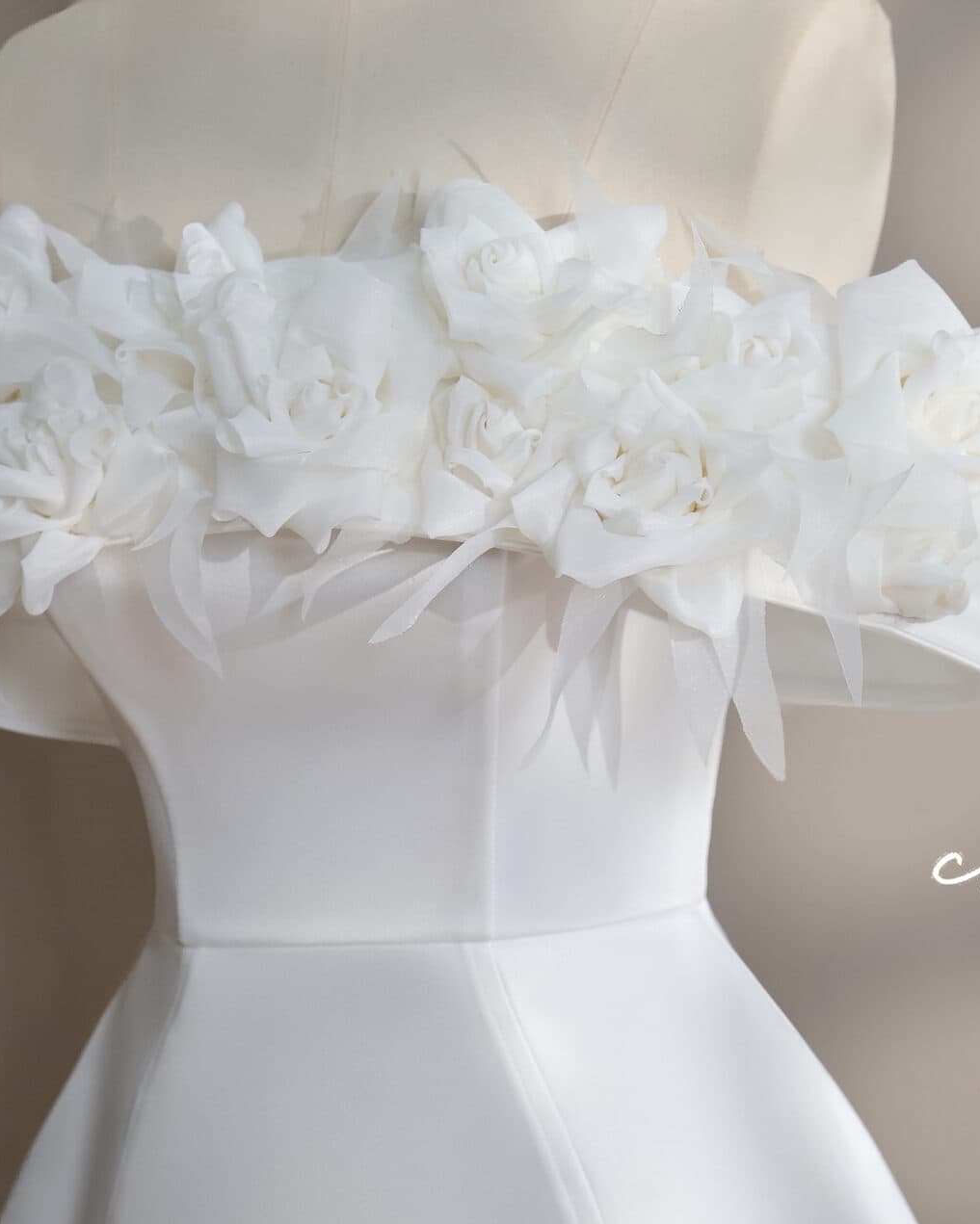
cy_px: 431
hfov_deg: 15.1
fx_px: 3698
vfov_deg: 18.8
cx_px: 509
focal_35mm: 102
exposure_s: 1/160
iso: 500
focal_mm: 54
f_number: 5
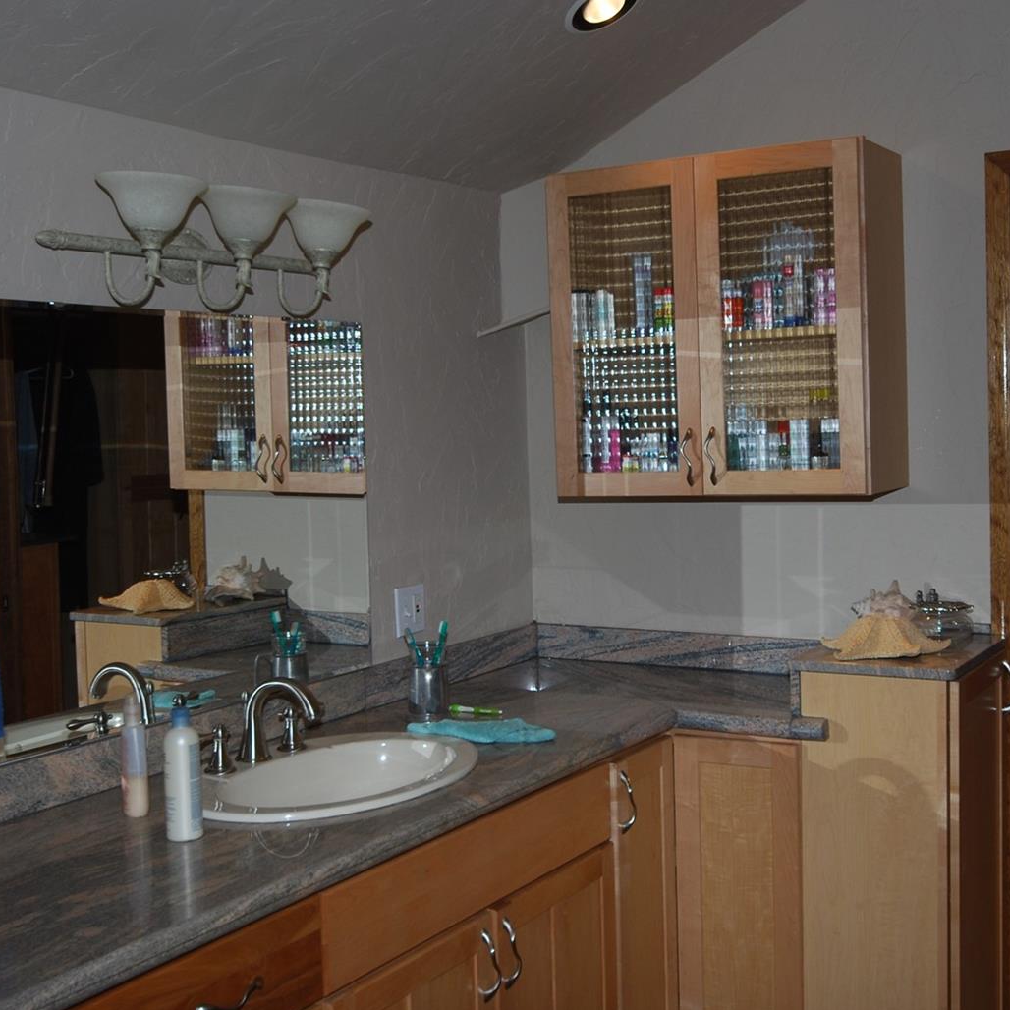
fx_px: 1507
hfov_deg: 37.0
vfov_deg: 37.0
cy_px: 510
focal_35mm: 46
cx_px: 573
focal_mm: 23
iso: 200
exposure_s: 1/60
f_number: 5.6
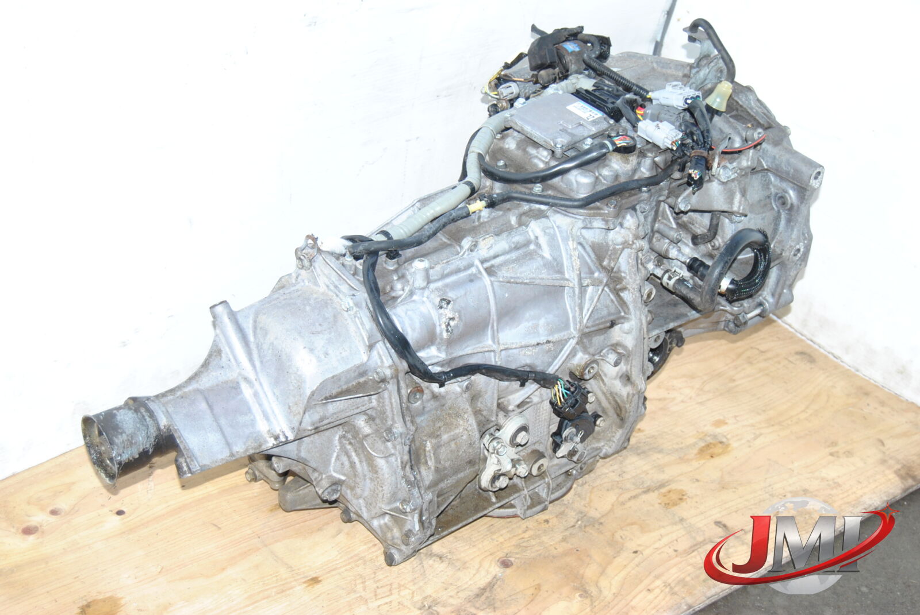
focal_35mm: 57
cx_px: 460
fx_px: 1458
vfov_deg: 23.8
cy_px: 308
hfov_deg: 35.0
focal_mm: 38
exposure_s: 1/125
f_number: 4.8
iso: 400
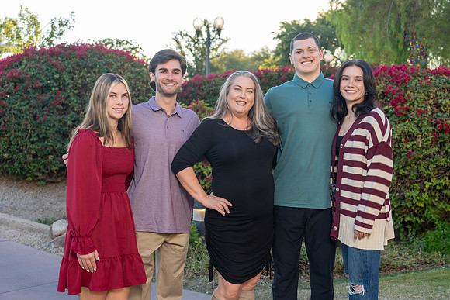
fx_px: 600
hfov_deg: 41.1
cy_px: 150
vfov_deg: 28.1
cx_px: 225
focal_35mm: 48
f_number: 4
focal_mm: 48
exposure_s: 1/200
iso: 250
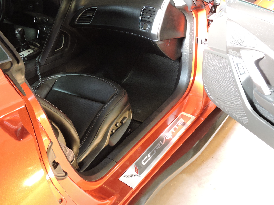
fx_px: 396
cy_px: 102
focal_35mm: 50
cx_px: 137
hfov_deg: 38.2
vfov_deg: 29.1
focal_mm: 9
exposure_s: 1/10
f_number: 4
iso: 400
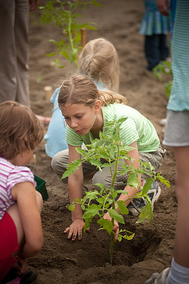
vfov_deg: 20.4
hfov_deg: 13.7
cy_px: 142
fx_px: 789
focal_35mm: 100
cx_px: 94
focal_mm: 100
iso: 400
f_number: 2.8
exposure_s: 1/1600
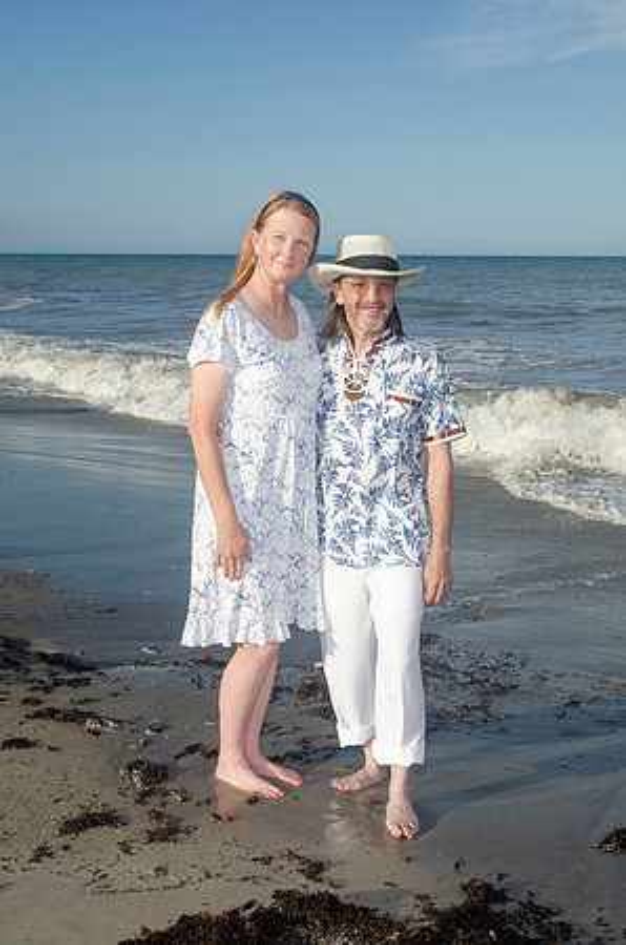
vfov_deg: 42.4
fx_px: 1218
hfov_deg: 28.8
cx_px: 313
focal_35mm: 46
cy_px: 472
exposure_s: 1/250
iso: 100
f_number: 10
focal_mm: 31
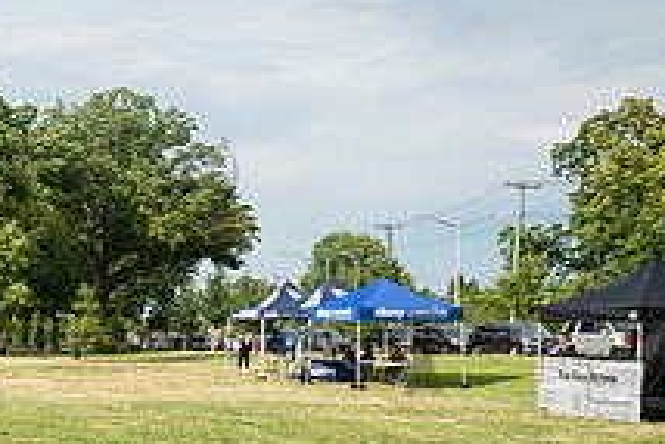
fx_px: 1201
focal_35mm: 65
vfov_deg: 20.8
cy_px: 340
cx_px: -180
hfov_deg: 26.6
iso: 400
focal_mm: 24
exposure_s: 1/800
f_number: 9
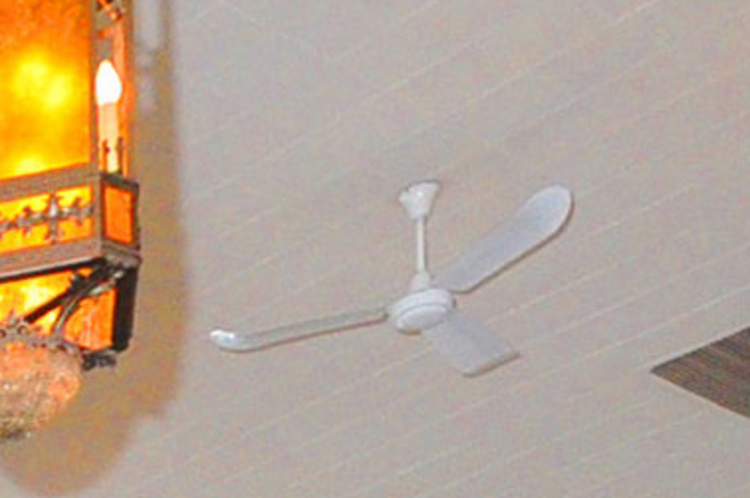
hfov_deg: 13.4
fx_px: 2393
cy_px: 1677
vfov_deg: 8.8
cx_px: -1016
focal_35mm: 115
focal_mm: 10
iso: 1000
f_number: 4
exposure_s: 1/160
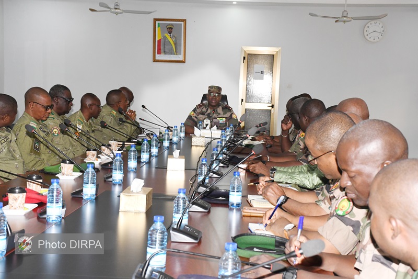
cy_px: 140
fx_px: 731
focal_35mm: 63
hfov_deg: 31.9
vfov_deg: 21.6
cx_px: 209
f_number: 7.1
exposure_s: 1/125
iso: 2000
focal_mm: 42
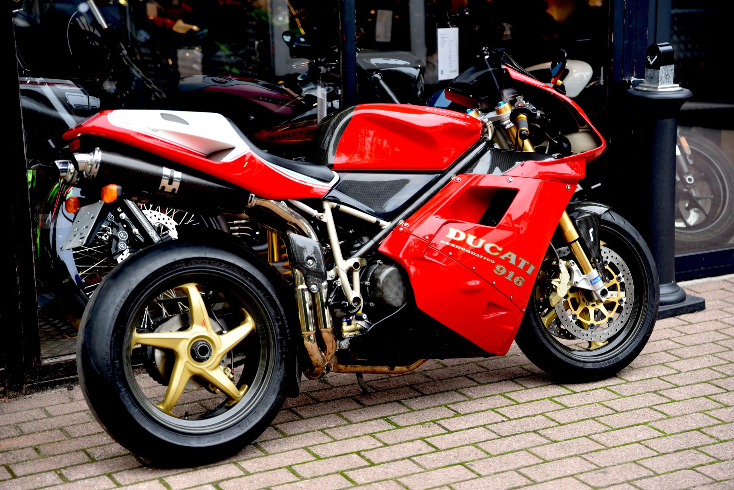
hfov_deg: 28.8
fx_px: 1428
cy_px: 245
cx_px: 367
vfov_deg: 19.5
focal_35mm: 70
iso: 100
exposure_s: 1/40
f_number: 2.8
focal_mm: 70
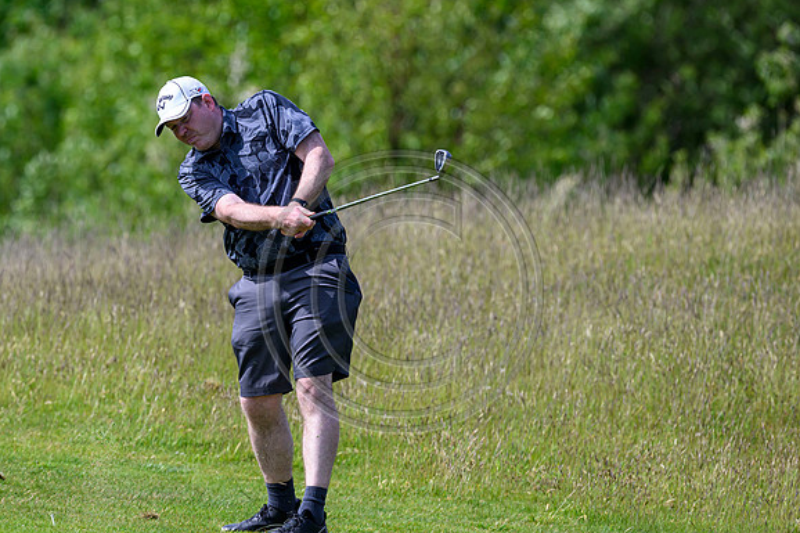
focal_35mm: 525
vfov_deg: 2.6
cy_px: 247
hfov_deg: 3.9
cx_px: 277
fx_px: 11663
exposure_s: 1/4000
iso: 500
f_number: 4
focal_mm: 400
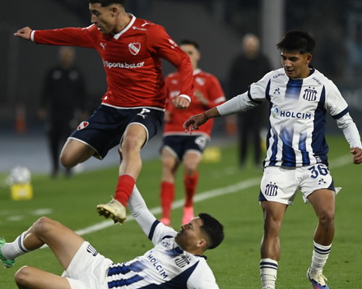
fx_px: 4928
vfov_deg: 3.4
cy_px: 170
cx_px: 176
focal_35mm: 460
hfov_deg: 4.2
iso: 5000
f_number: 2.8
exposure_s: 1/5000
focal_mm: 300
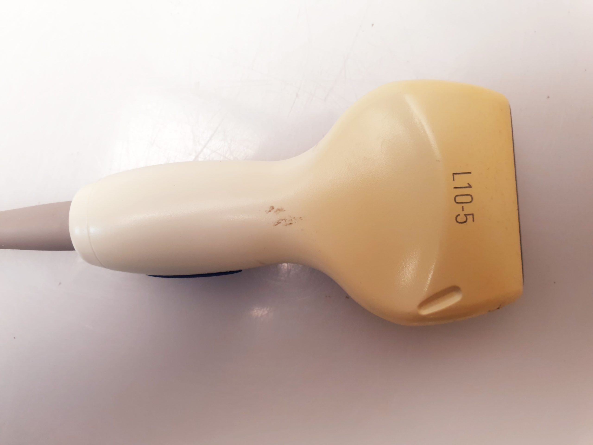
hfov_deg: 67.3
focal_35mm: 26
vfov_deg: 53.1
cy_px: 222
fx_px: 445
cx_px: 296
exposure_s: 1/50
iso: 100
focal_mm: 4.3
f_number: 2.4
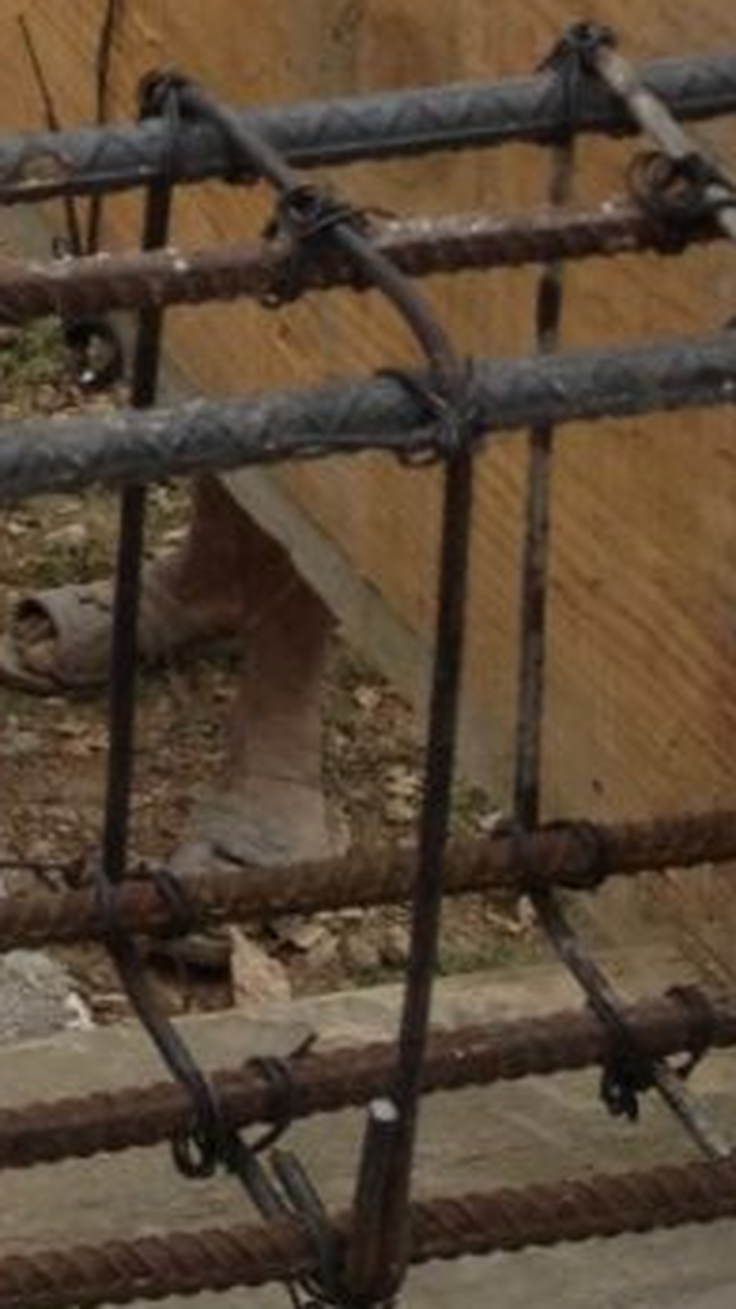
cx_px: -1008
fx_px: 5868
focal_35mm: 169
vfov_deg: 11.4
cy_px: -1392
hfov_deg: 6.8
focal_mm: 4.28
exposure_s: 1/435
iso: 50
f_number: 2.4
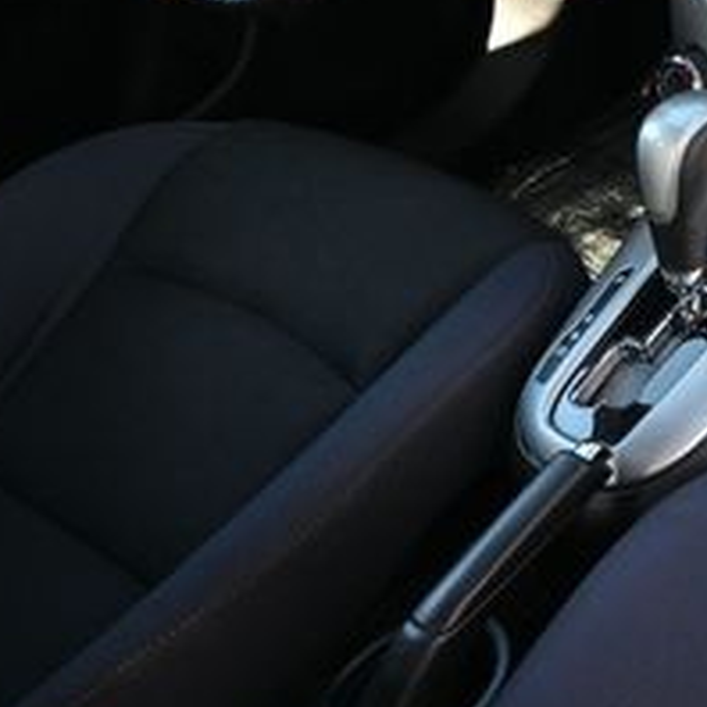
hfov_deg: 19.9
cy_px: 79
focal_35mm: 74
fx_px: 1710
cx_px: 1089
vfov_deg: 22.8
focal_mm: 18
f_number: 3.5
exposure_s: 1/125
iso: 400
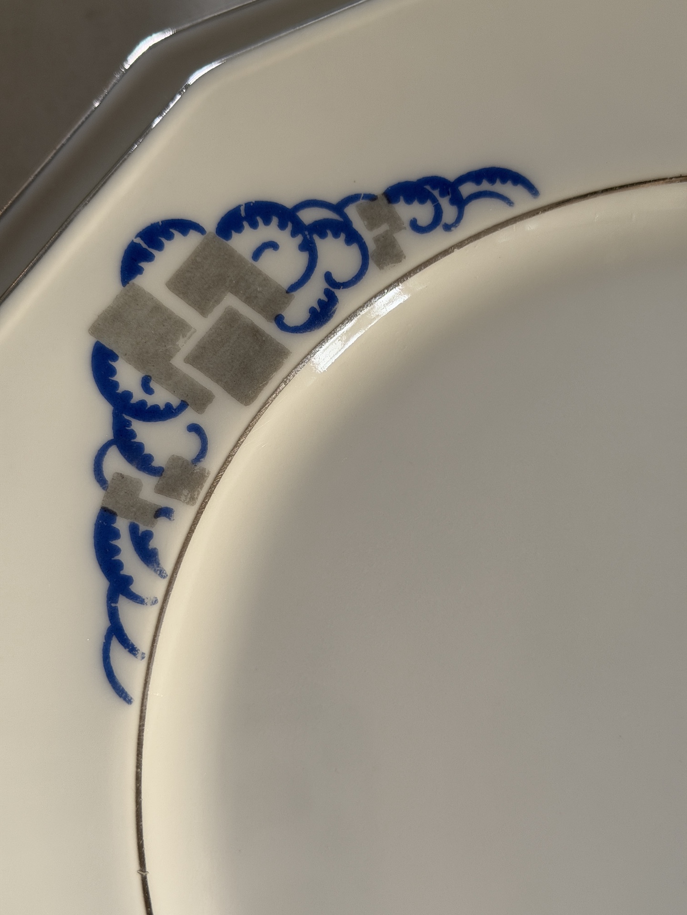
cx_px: 344
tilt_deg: -74.0
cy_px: 458
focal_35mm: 48
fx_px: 1270
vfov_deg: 39.7
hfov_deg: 30.3
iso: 100
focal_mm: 6.76
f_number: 1.78
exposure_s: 1/86
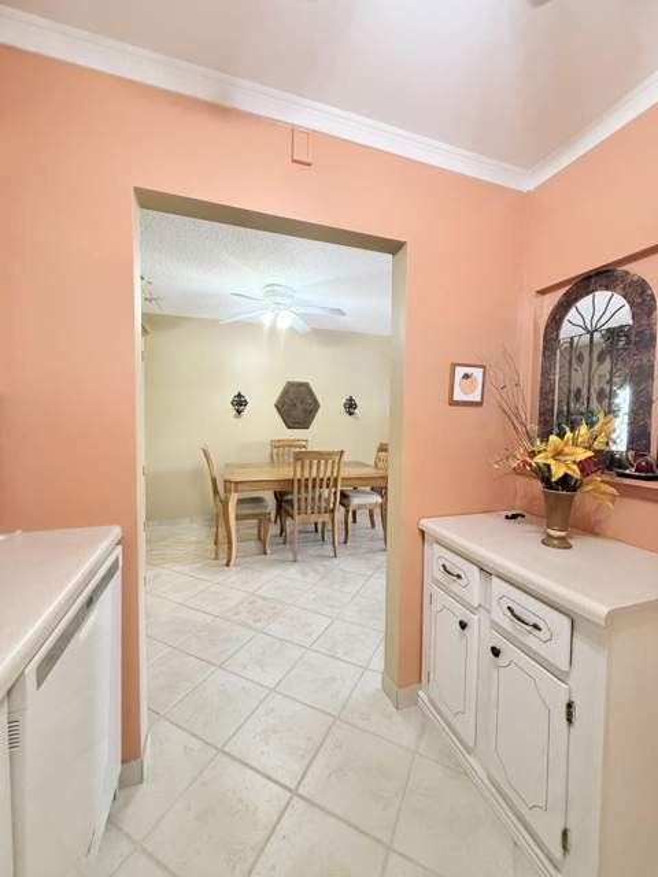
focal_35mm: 14
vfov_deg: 102.1
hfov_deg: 85.7
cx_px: 329
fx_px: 355
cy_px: 438
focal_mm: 2.22
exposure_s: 1/120
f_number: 2.2
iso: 500
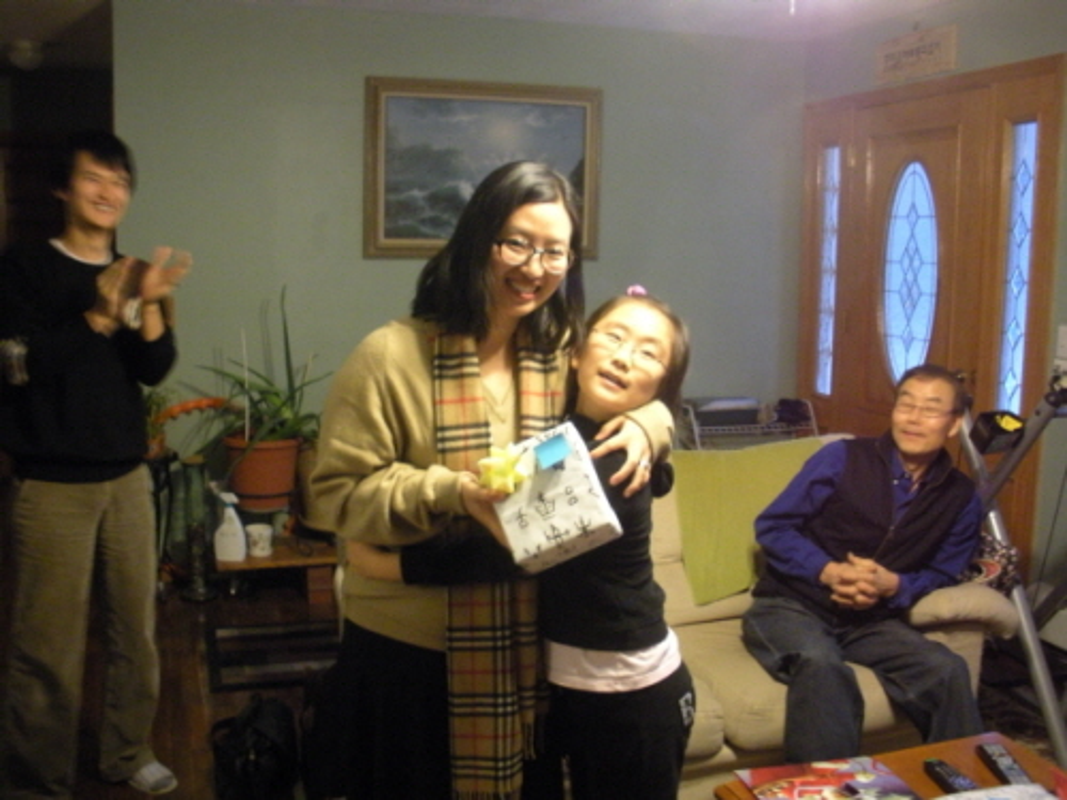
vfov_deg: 39.7
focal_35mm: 36
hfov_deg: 51.4
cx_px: 534
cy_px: 400
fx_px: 1110
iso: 400
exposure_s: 1/9
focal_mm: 6.3
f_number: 3.5
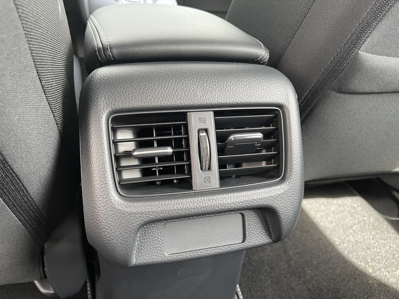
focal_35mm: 25
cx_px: 200
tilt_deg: -32.2
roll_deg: -6.3
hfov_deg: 69.4
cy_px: 150
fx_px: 288
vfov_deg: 54.9
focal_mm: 5.1
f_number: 1.6
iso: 125
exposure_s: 1/80
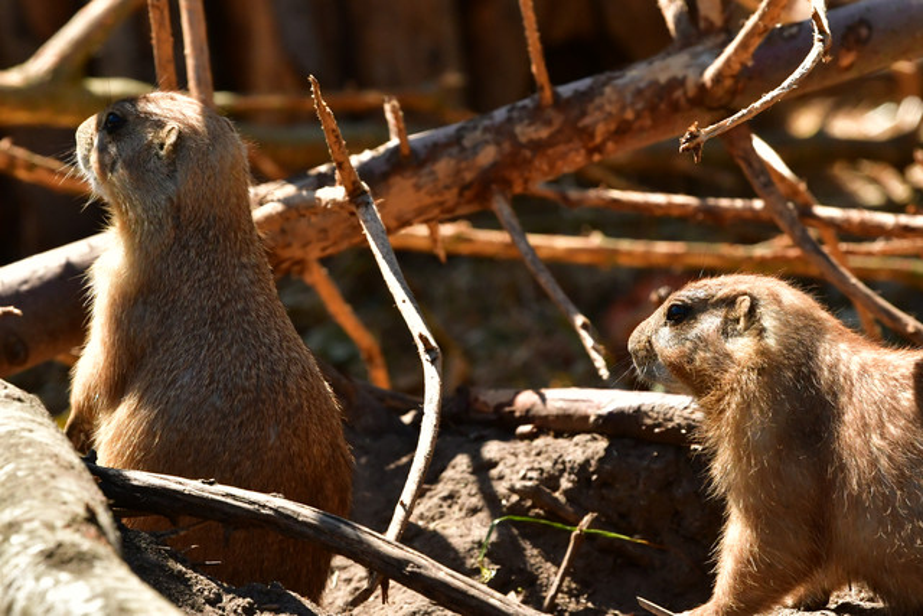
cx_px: 462
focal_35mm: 400
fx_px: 10257
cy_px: 308
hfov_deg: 5.2
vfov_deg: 3.4
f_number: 7.1
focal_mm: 200
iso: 1000
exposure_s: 1/2500
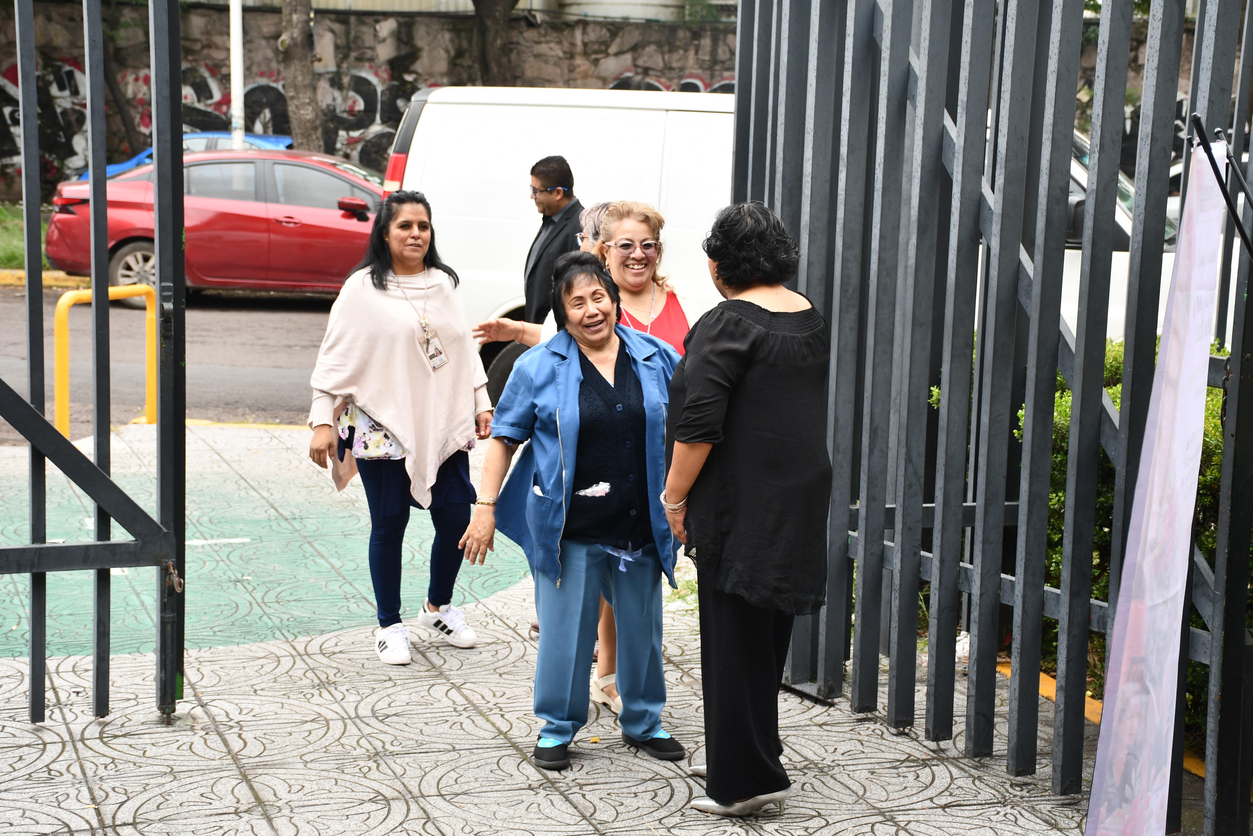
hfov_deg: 31.9
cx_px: 626
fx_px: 2193
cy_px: 418
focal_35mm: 63
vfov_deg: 21.6
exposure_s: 1/125
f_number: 5.6
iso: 200
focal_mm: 42
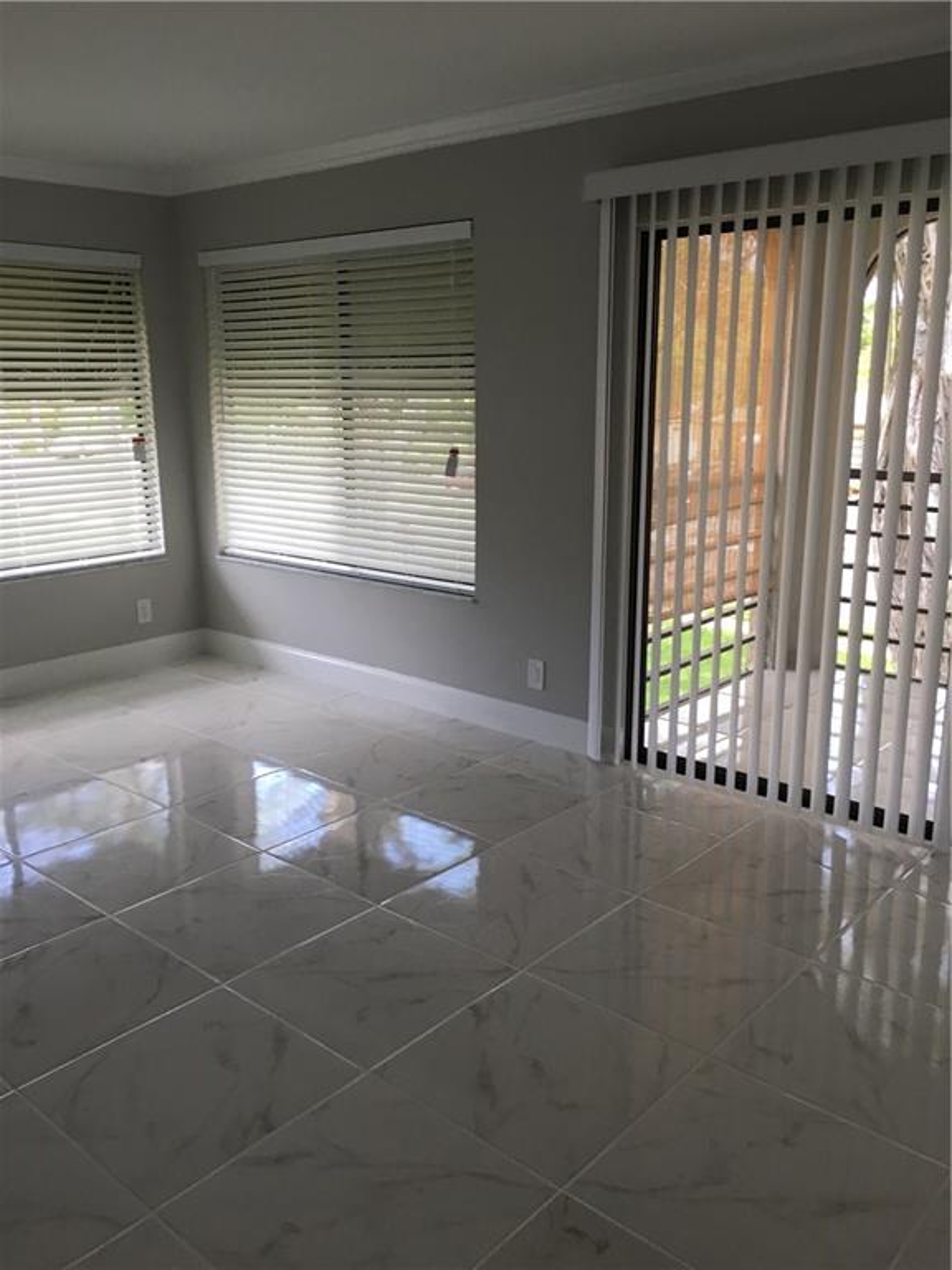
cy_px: 635
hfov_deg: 48.2
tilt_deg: -13.6
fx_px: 1063
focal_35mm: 29
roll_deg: -0.4
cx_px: 476
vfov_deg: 61.7
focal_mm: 4.15
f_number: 2.2
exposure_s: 1/30
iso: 25
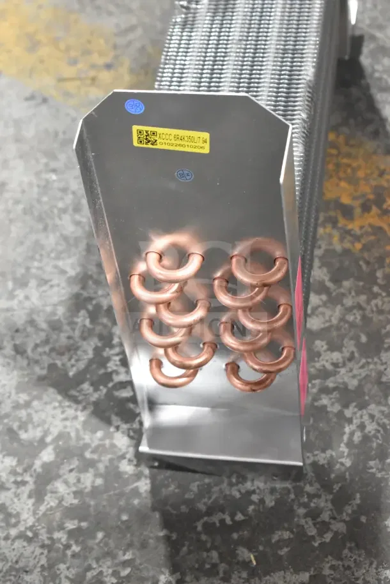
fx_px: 1341
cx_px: 195
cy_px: 292
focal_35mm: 82
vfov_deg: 24.6
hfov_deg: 16.6
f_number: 6.3
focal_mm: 55
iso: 6400
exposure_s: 1/160
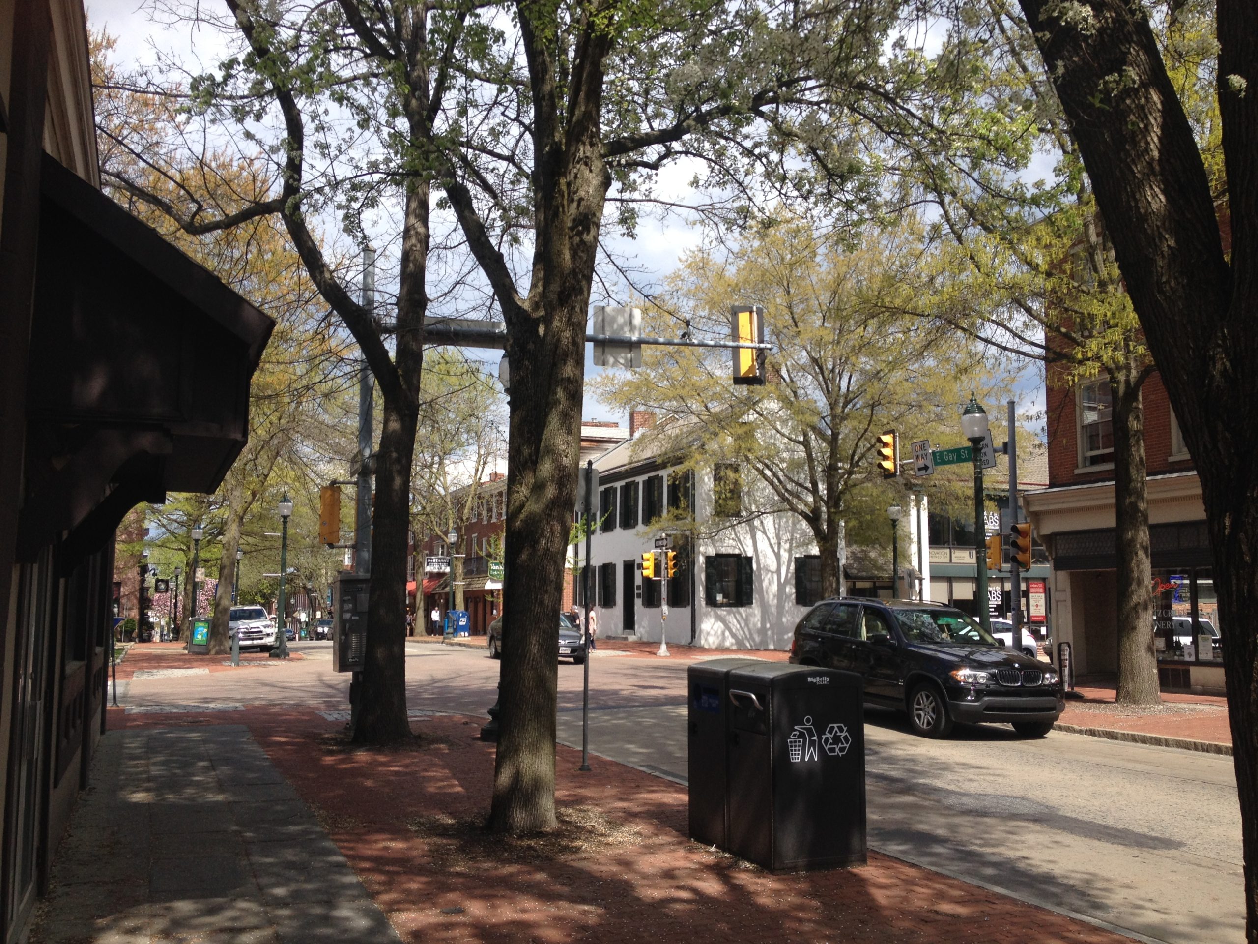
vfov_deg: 40.7
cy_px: 472
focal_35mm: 35
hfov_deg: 52.6
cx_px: 629
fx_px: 1272
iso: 50
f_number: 2.4
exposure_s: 1/1200
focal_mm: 4.28
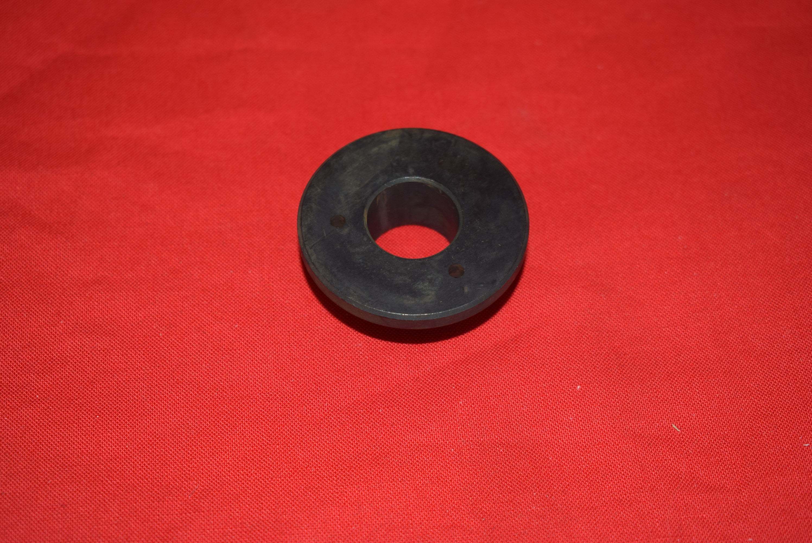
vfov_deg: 22.7
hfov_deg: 33.4
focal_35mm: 60
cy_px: 272
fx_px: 1354
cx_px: 406
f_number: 5
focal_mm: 40
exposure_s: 1/40
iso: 320
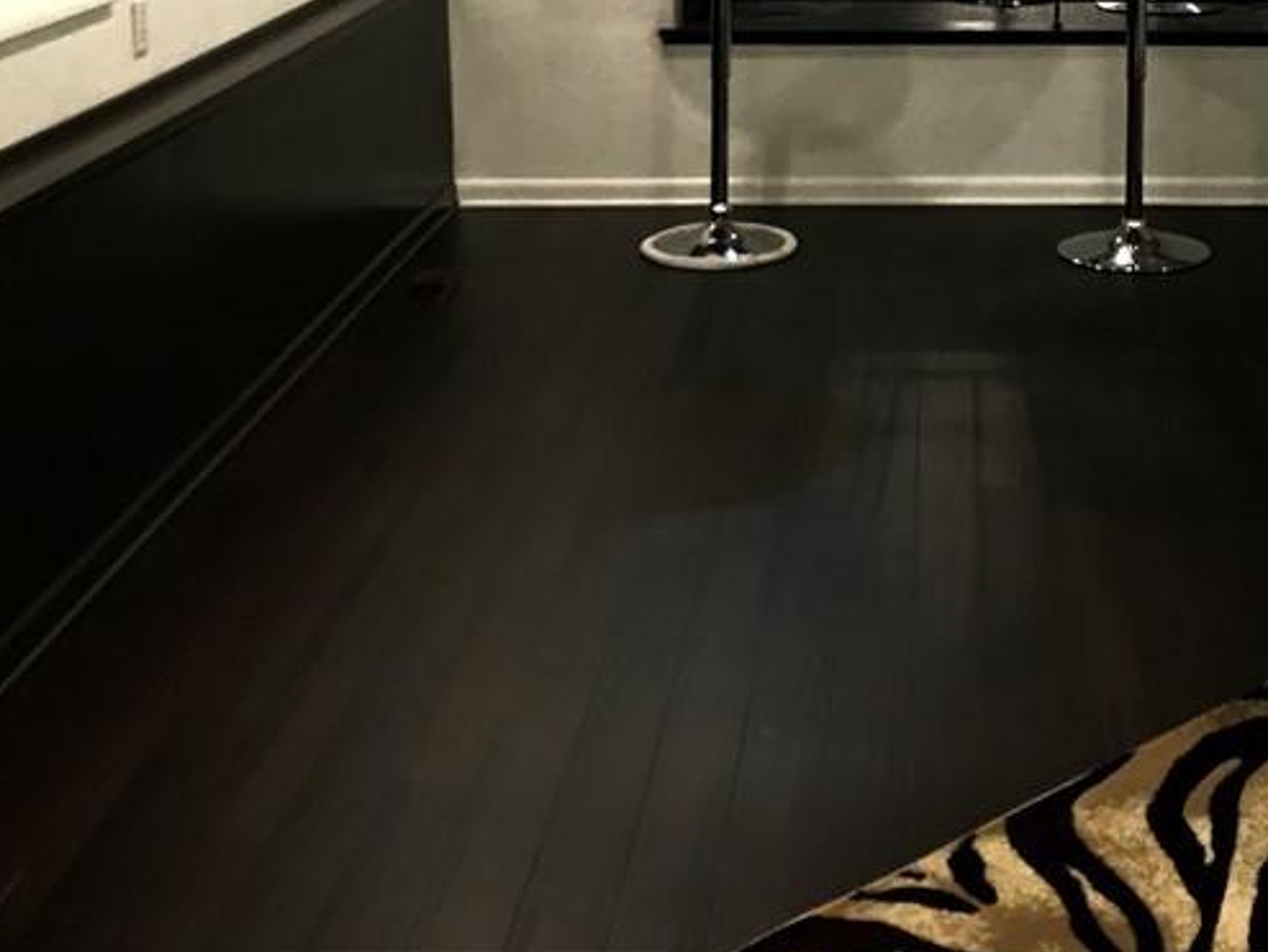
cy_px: -21
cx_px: 914
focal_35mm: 58
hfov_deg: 32.7
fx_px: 2126
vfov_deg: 24.0
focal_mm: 3.99
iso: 40
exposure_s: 1/15
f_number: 1.8
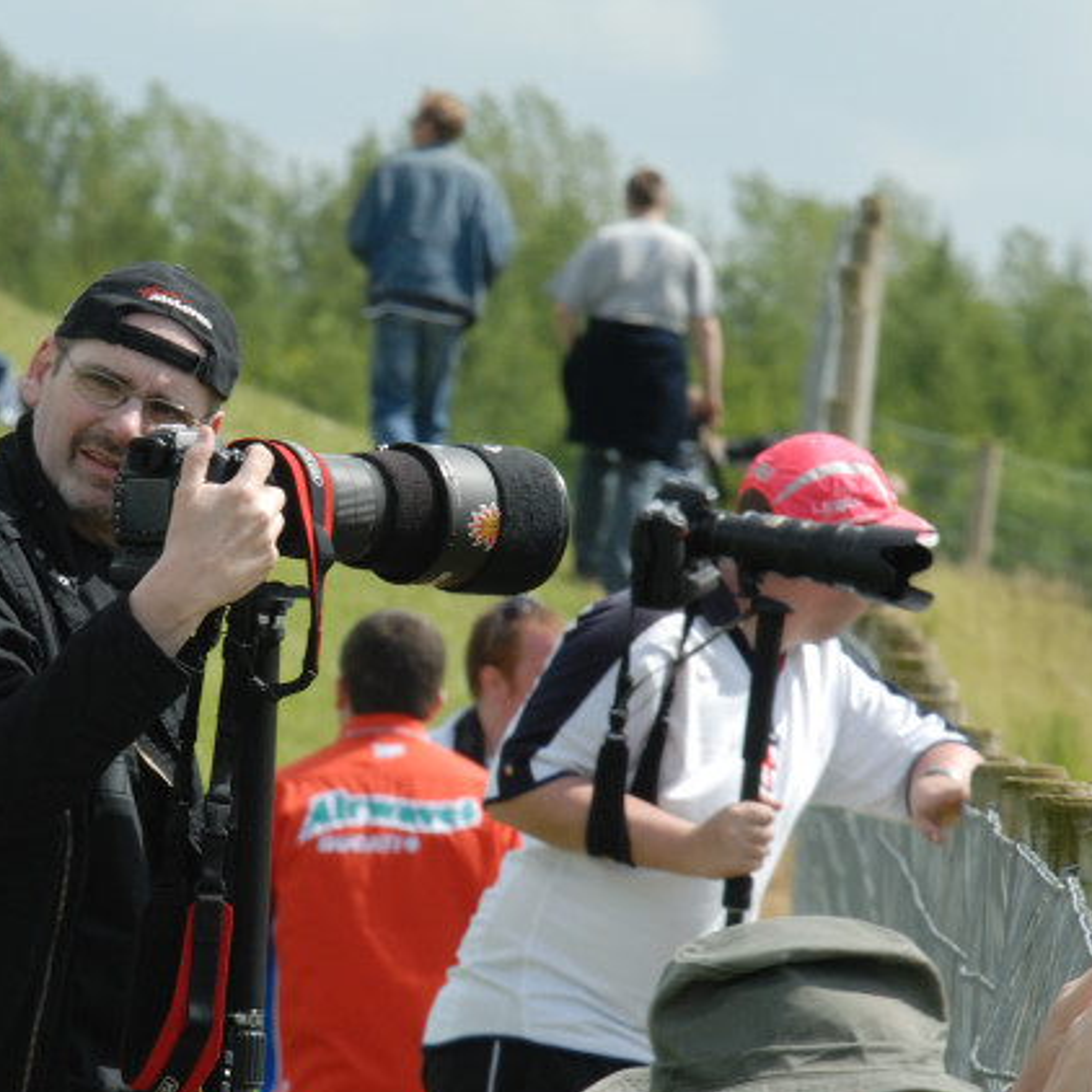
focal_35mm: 630
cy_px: 603
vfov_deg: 2.8
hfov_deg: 2.8
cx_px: 153
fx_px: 22485
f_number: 14
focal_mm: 260
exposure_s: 1/200
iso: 400
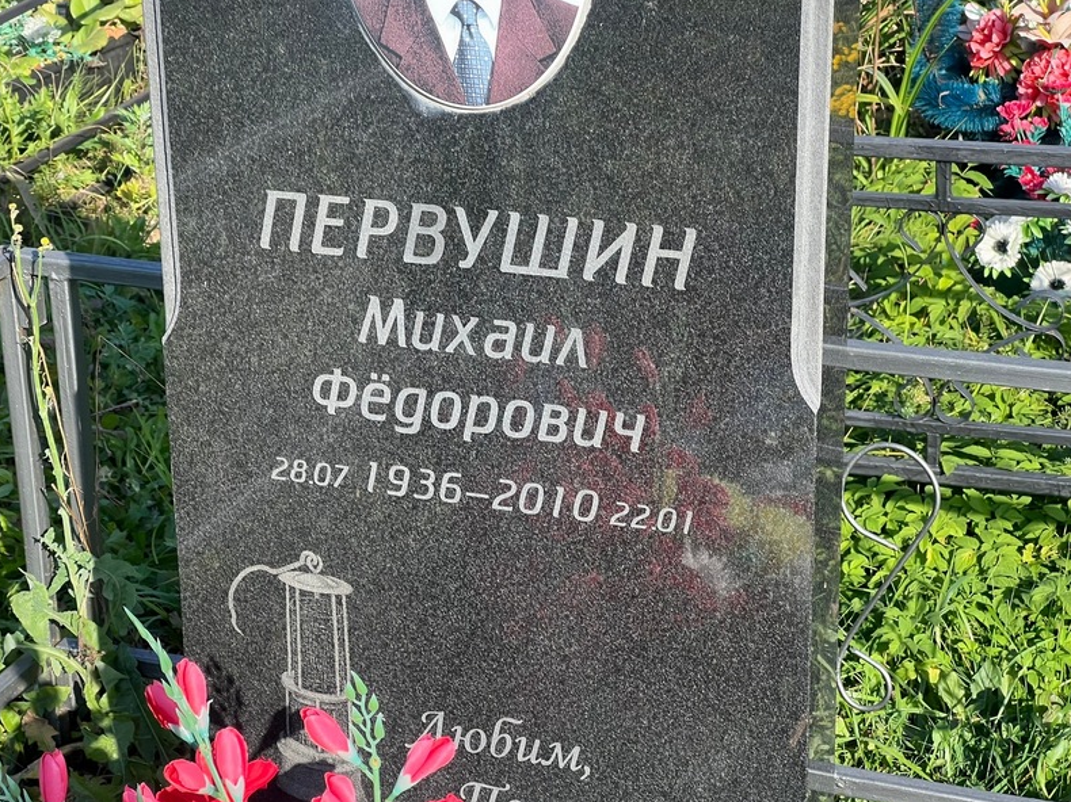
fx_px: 2413
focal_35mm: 78
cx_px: 530
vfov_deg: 18.9
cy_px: 402
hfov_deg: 25.0
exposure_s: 1/245
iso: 32
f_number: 2.8
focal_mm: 9
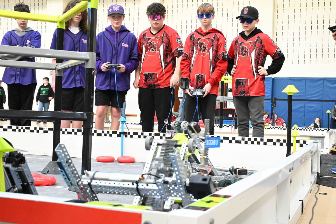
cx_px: 168
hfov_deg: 38.9
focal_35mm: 51
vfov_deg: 26.5
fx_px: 476
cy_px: 112
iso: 10000
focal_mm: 51
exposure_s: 1/50
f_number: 13
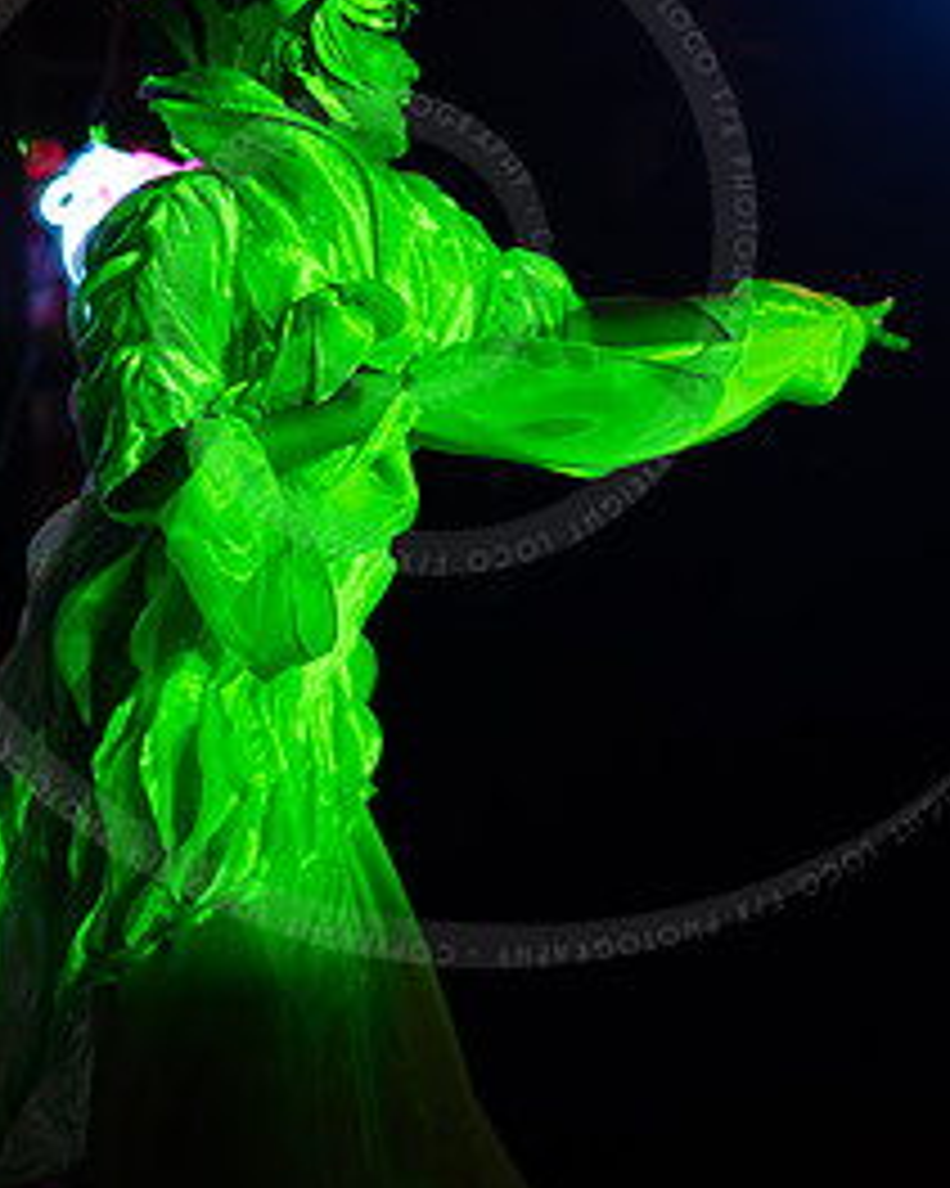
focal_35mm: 80
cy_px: 382
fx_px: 2813
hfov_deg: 19.2
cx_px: 446
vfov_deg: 23.7
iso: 800
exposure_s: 1/400
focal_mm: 50
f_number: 1.4
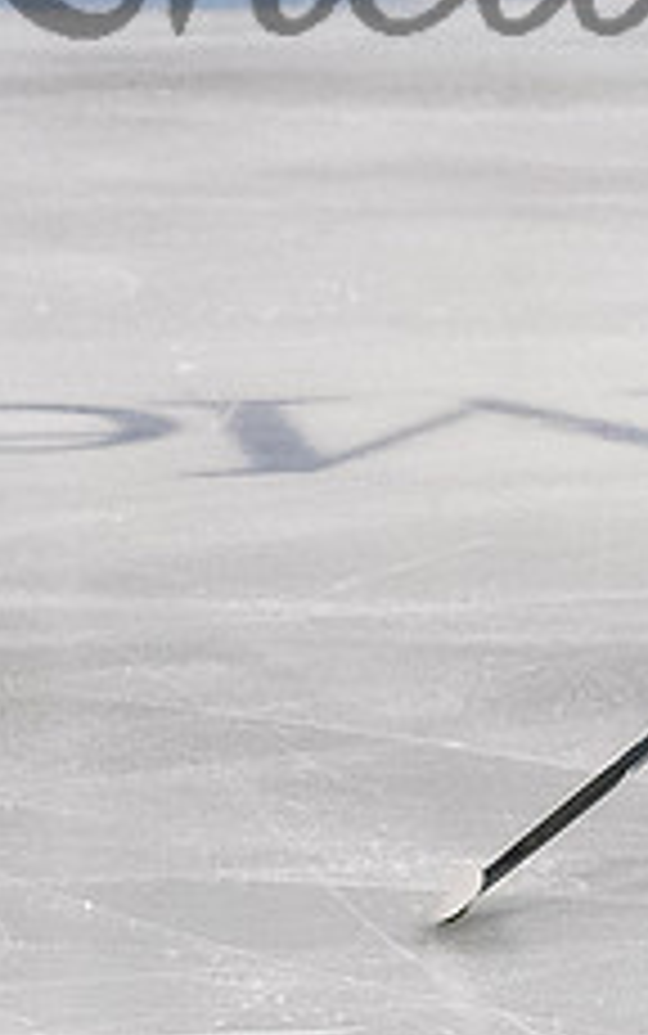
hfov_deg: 2.4
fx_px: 15606
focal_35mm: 553
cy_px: -134
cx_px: 1159
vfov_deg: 3.8
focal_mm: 90
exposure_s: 1/800
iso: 3200
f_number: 3.5
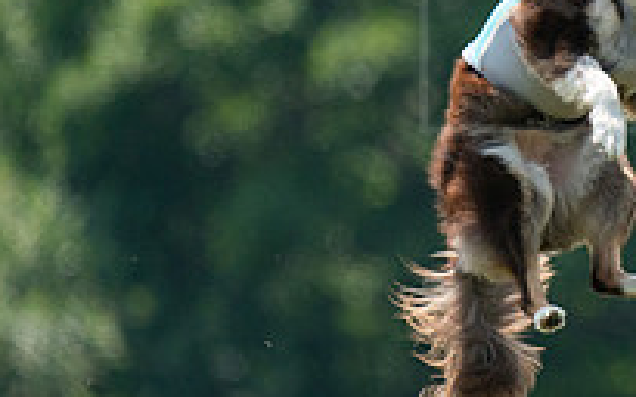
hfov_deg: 1.2
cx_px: 717
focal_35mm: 1730
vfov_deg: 0.8
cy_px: 85
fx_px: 29978
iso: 2000
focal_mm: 600
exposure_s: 1/4000
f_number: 6.3
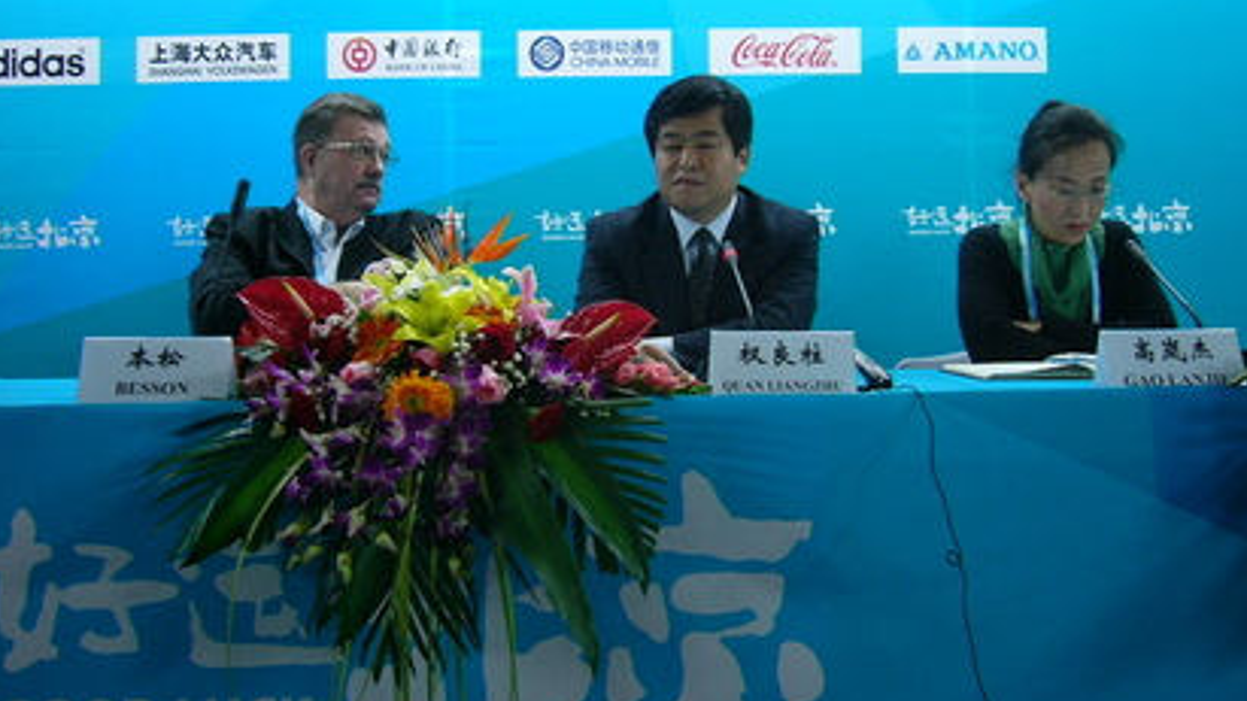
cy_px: 247
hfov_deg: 51.6
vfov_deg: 30.2
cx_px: 625
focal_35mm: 39
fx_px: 1289
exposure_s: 1/60
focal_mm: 5.8
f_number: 2.8
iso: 150
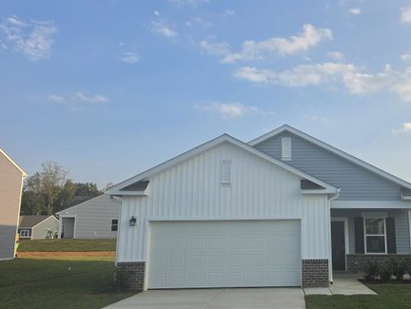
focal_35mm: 34
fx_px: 404
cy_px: 166
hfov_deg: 52.2
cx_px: 294
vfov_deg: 41.8
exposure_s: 1/2737
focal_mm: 6.5
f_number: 1.4
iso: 64
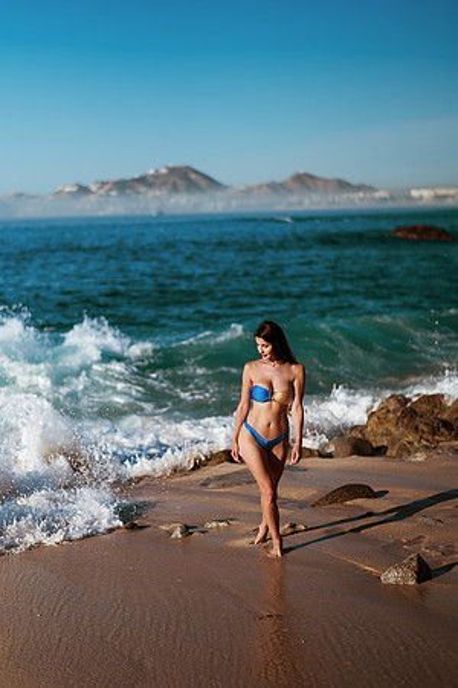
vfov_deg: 34.5
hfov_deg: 23.4
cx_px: 229
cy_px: 344
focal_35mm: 58
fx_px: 1107
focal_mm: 58
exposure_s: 1/8000
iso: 50
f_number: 1.8
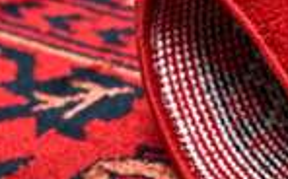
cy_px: 52
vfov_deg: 8.0
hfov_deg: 12.5
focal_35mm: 163
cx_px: 353
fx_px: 1277
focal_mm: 50
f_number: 10
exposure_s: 1/125
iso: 1250
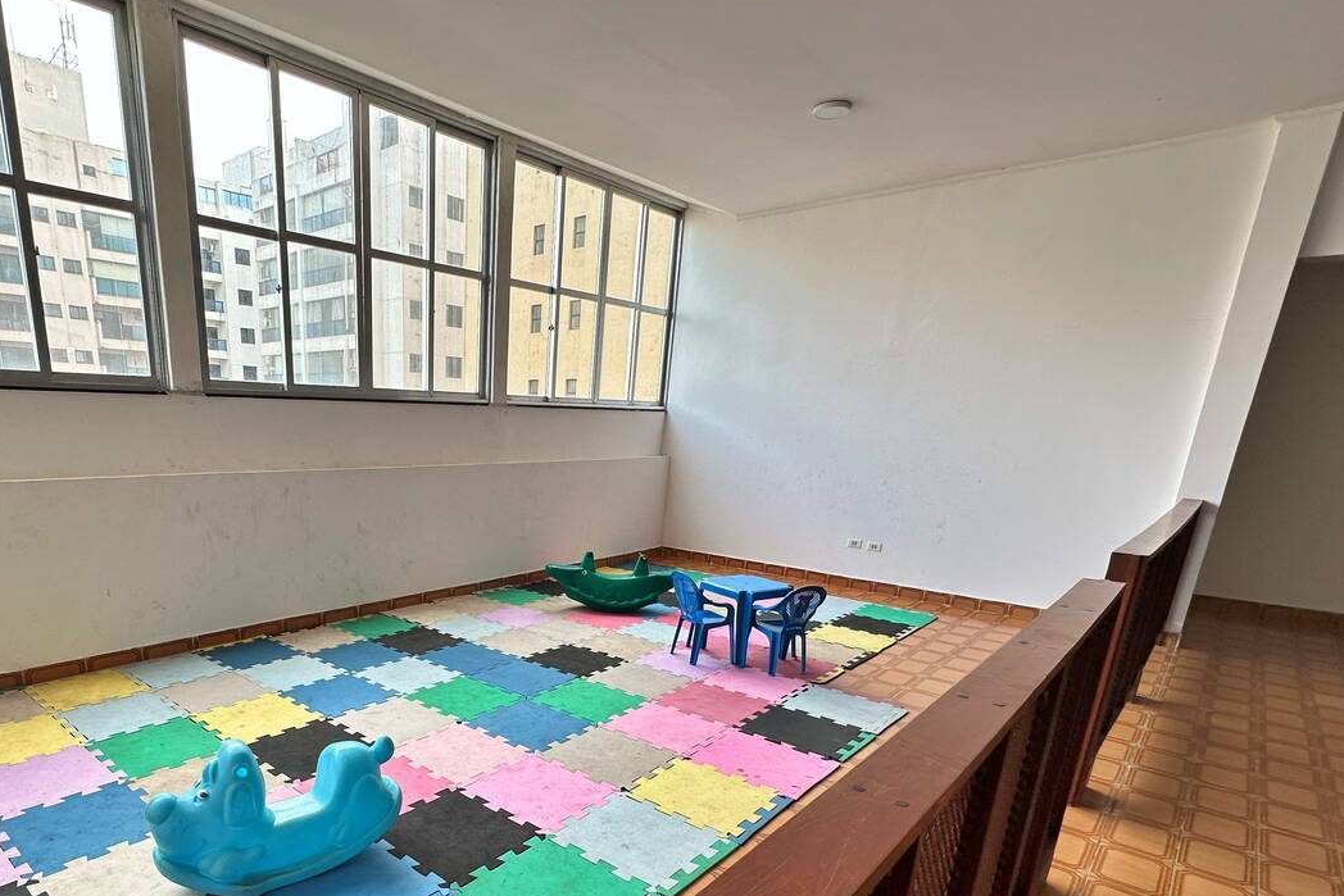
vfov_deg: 59.5
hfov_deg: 82.1
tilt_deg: -16.2
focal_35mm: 20
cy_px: 643
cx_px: 489
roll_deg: -1.4
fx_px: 747
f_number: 2.2
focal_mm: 2.22
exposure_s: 1/121
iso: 40
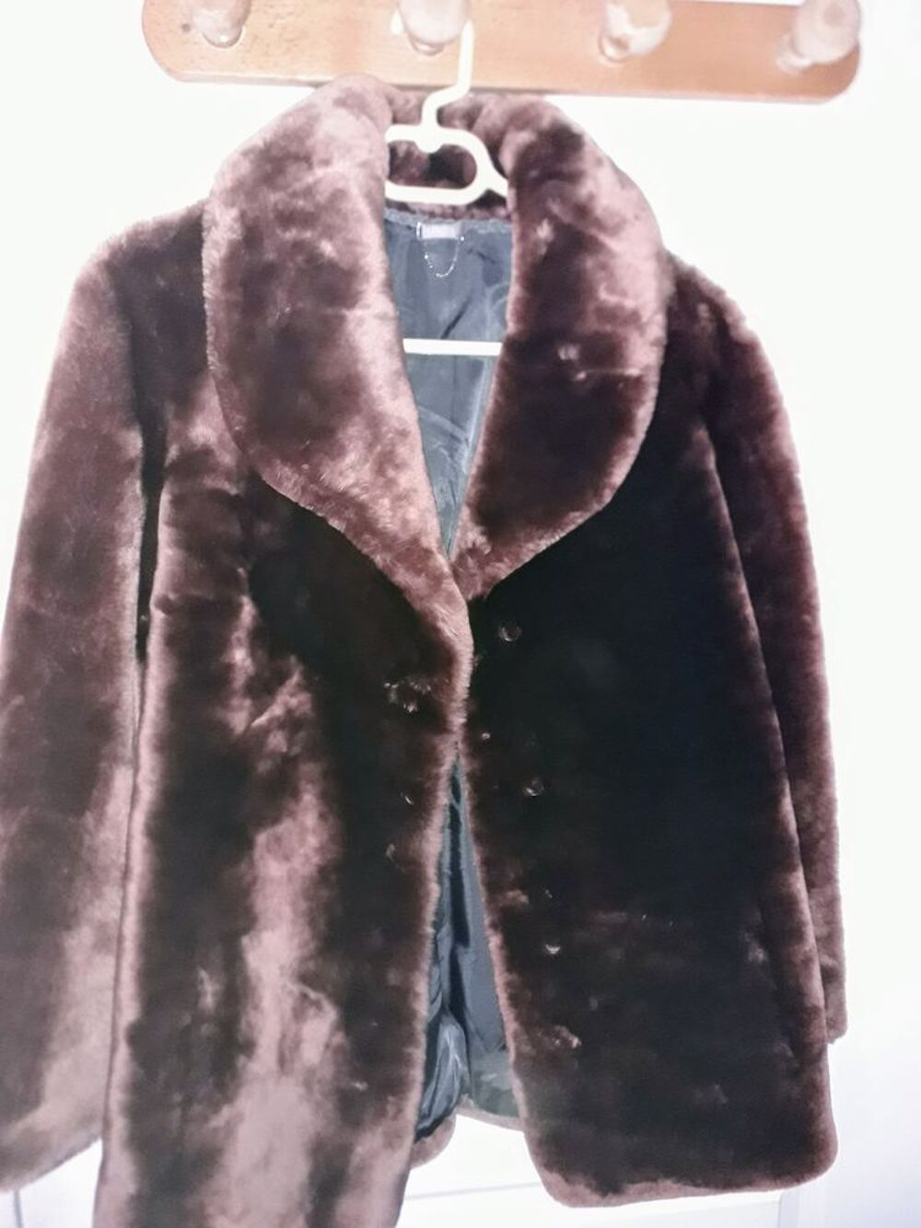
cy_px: 614
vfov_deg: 65.3
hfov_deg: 51.4
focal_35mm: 27
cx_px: 460
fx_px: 958
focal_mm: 3.6
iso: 200
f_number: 1.9
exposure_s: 1/25
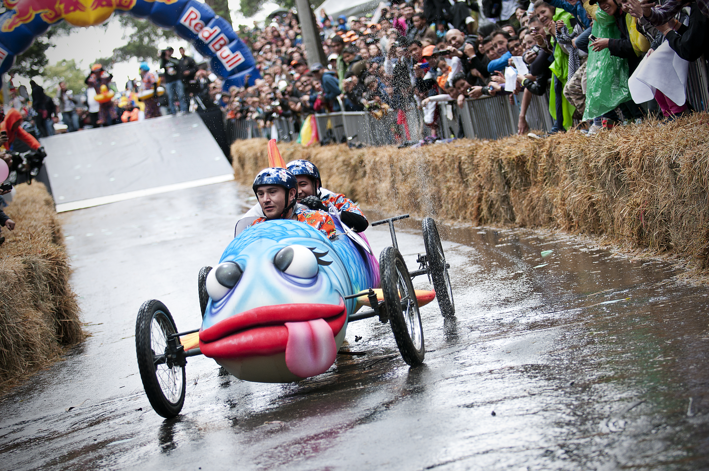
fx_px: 2419
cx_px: 354
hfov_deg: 16.7
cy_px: 236
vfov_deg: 11.1
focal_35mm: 123
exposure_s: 1/640
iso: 200
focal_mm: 82
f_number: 3.2
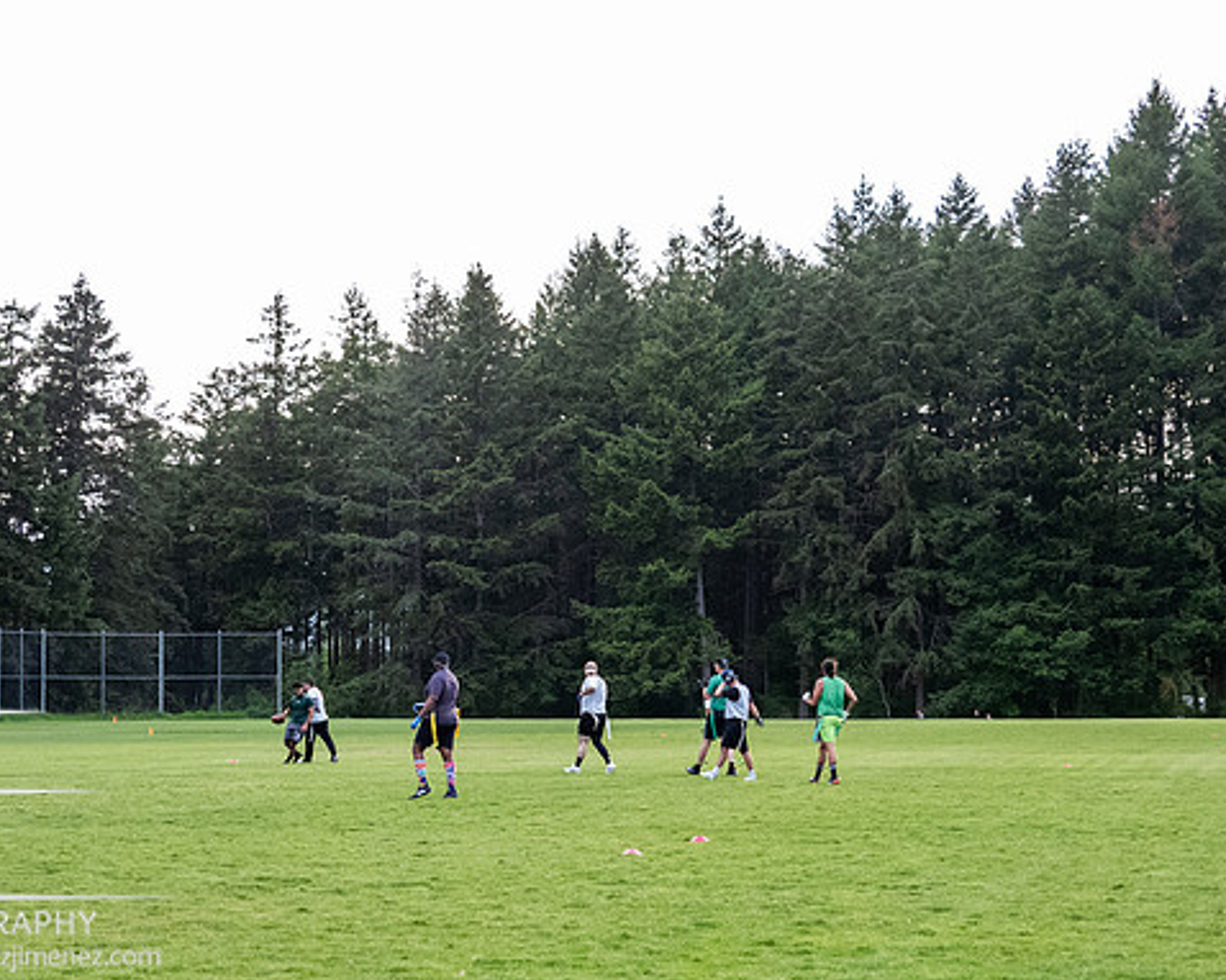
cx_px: 555
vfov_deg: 15.9
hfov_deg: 19.8
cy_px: 540
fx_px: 3518
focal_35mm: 97
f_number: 2.8
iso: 3200
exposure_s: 1/1250
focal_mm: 40
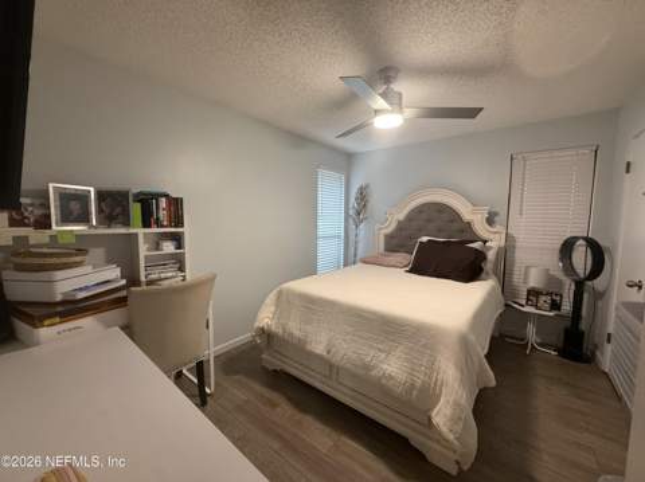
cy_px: 241
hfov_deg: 102.1
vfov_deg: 85.6
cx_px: 322
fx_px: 261
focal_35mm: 14
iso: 320
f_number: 2.2
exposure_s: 1/60
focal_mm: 2.22
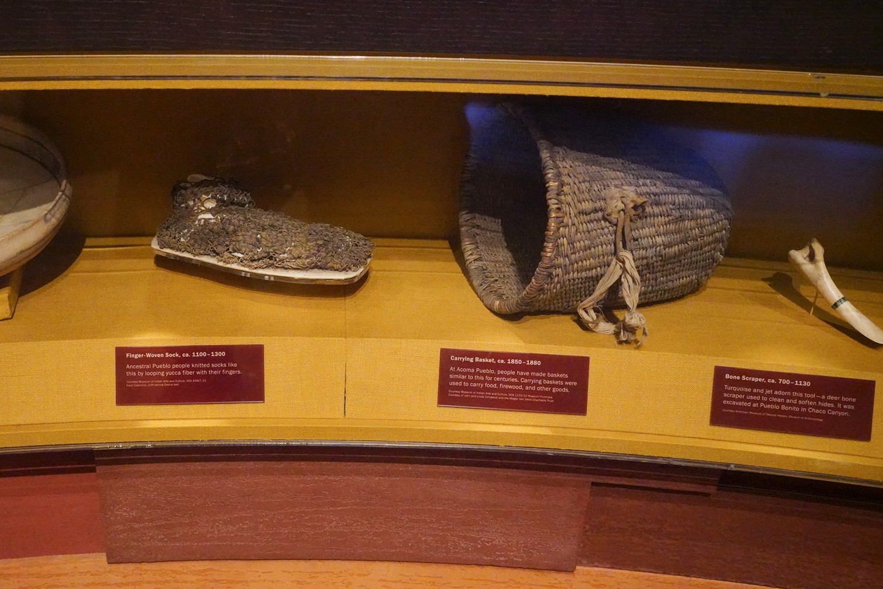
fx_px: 1006
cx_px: 321
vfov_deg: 32.6
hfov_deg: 46.9
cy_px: 307
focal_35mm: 41
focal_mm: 30
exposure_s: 1/100
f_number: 4.5
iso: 16000
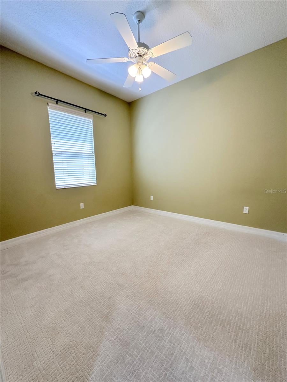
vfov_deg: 102.1
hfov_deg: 85.7
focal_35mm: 14
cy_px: 191
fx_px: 155
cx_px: 144
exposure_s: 1/120
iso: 250
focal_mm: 2.22
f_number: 2.2
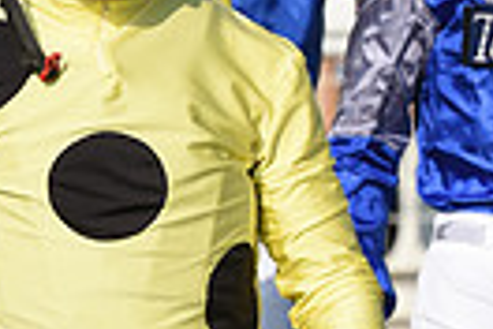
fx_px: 12023
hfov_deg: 2.3
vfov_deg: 1.6
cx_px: 1001
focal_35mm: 878
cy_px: -13
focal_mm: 200
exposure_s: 1/4000
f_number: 6.3
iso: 640
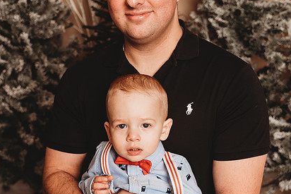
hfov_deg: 32.3
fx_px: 501
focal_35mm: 62
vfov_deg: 21.8
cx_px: 124
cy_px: 130
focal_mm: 44
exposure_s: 1/160
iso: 100
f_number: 4
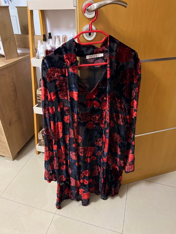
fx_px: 176
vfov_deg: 67.3
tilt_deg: -31.4
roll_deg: -1.0
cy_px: 117
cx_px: 88
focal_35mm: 26
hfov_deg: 53.1
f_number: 1.5
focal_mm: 5.7
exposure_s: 1/33
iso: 500
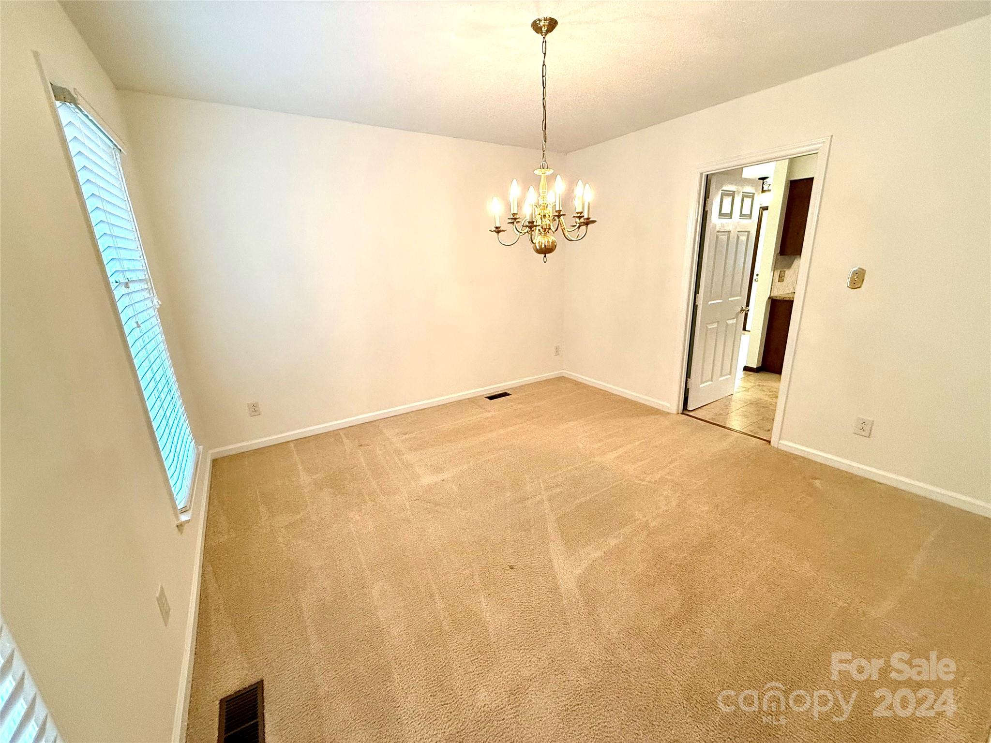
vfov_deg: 85.7
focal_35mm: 14
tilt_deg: -15.7
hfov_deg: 102.1
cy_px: 372
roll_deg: +2.0
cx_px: 496
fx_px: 401
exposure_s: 1/60
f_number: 2.2
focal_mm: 2.22
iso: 320
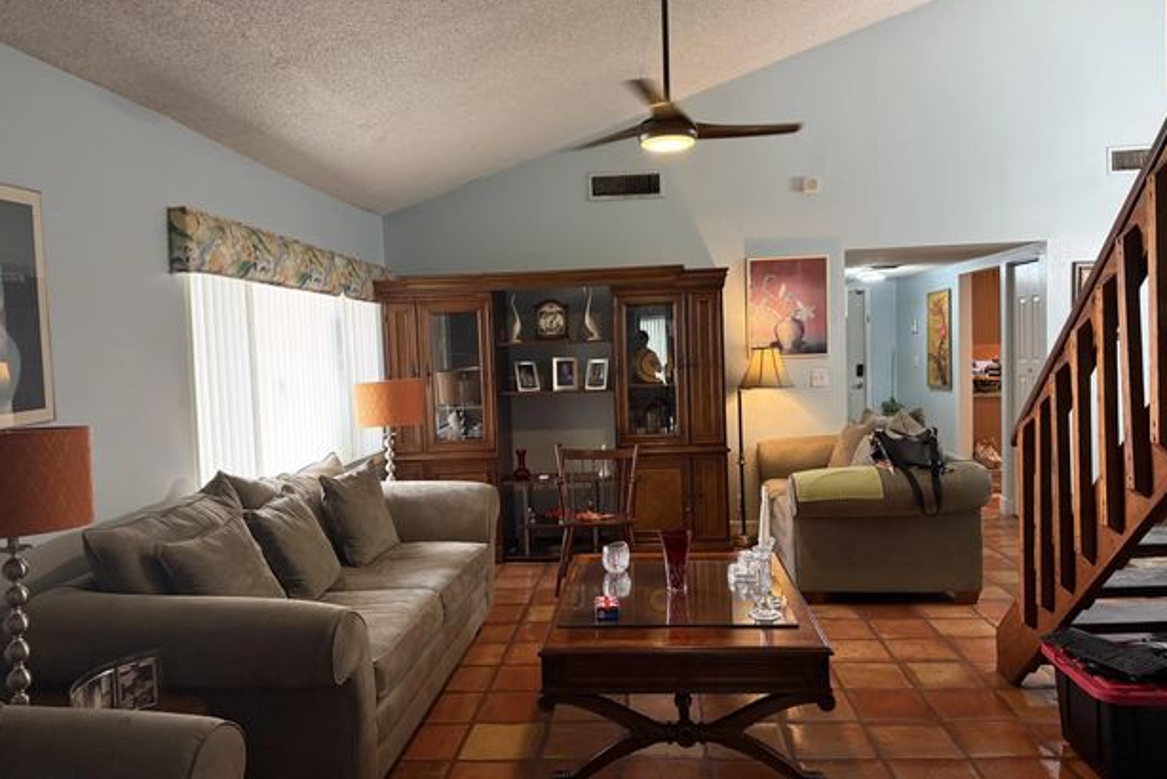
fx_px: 843
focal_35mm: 26
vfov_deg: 49.6
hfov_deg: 69.3
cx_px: 604
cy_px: 384
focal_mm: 6.76
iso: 320
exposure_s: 1/60
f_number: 1.78
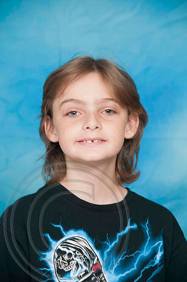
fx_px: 1581
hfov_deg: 6.8
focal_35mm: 202
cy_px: 141
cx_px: 94
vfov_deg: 10.2
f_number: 7.1
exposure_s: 1/60
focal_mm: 135
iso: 200
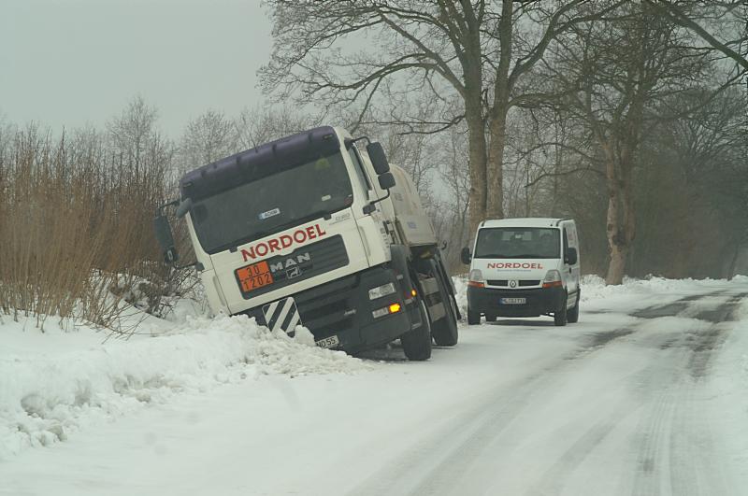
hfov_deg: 15.2
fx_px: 2801
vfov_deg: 10.1
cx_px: 374
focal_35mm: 135
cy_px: 248
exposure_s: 1/90
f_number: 9.5
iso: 100
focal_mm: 90
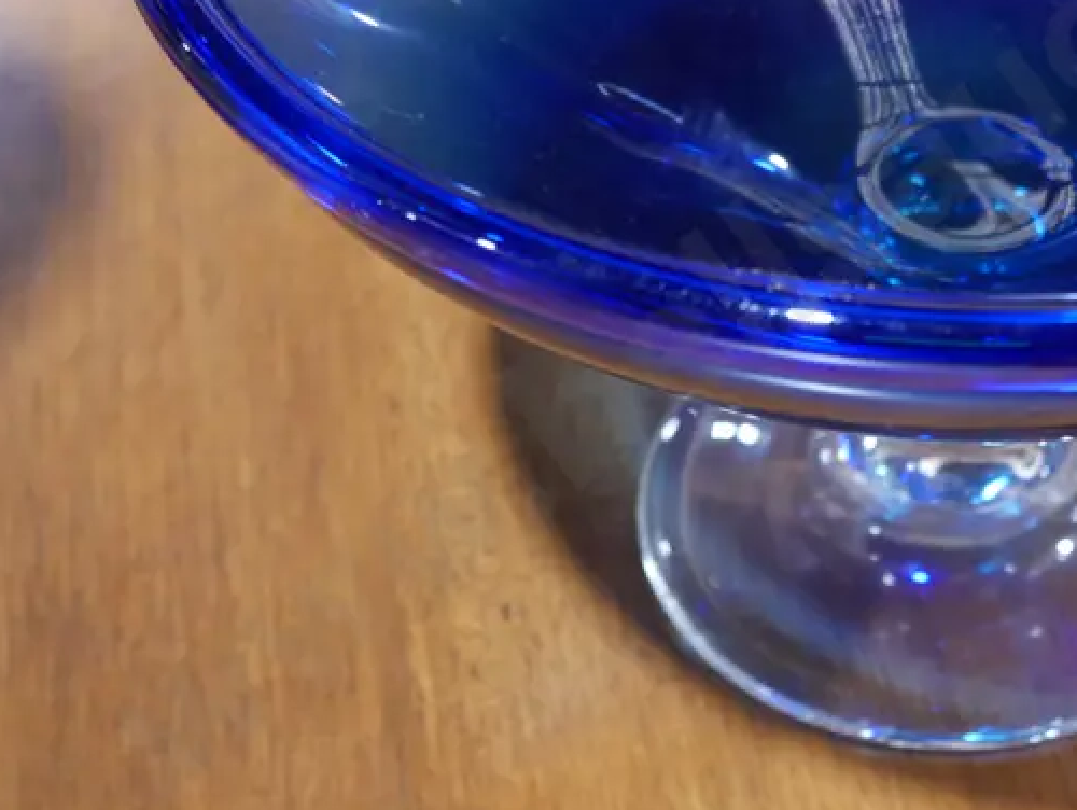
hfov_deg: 22.1
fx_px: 2678
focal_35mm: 86
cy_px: 96
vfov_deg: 17.0
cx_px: 1021
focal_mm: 21
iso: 1000
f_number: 4.6
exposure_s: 1/60
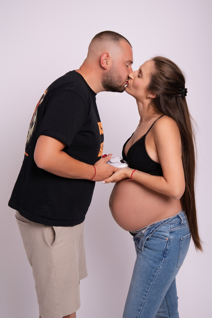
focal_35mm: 50
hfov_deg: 27.0
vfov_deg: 39.6
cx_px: 106
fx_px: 442
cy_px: 159
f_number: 6.3
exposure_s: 1/160
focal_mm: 50
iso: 125
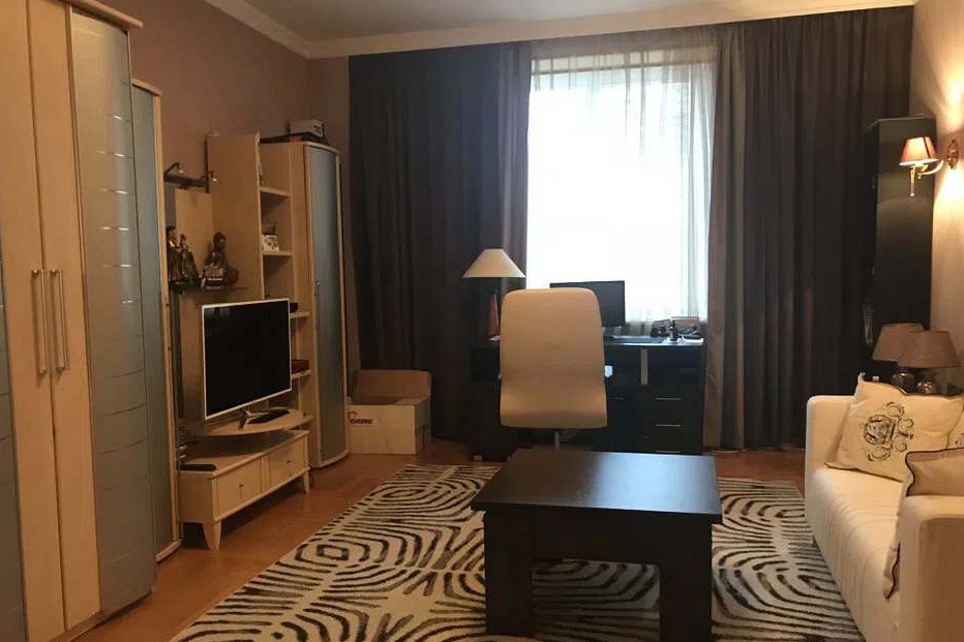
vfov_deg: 43.6
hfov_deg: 61.9
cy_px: 343
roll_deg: +1.2
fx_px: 803
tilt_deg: -4.3
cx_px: 477
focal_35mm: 30
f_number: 1.8
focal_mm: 3.99
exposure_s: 1/14
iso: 100
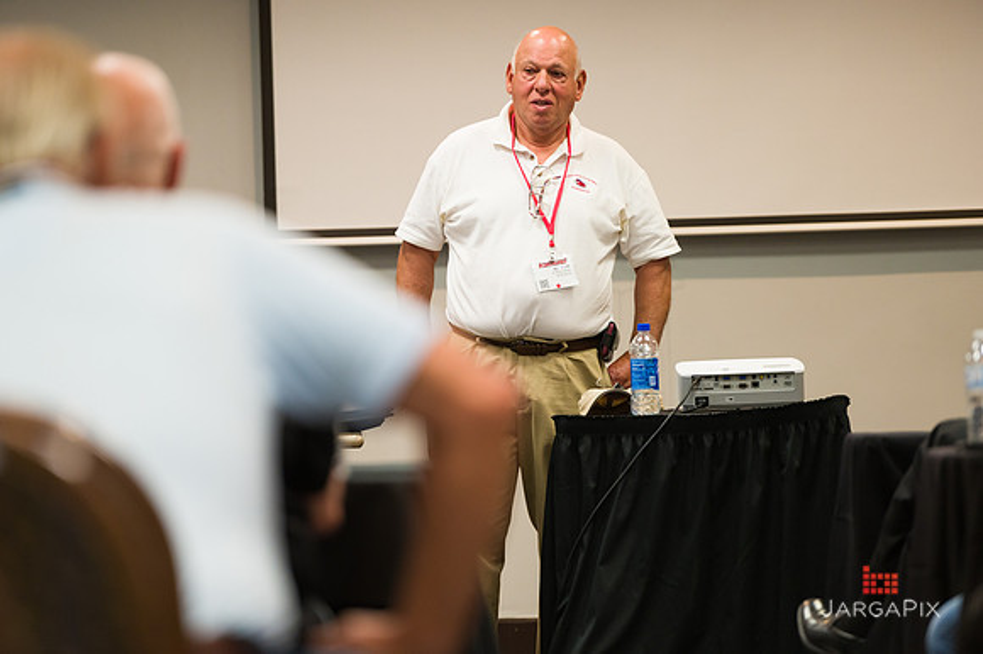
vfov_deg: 6.9
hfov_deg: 10.3
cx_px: 492
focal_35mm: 200
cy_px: 327
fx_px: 5458
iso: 2500
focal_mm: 200
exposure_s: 1/125
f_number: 3.2
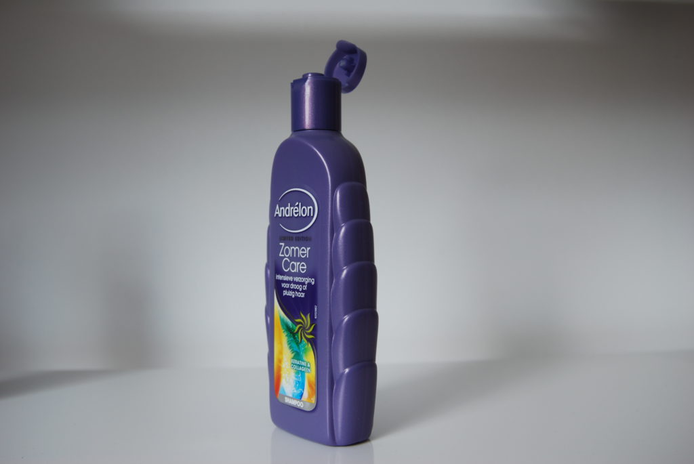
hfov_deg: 53.1
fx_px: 695
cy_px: 232
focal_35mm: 36
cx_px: 347
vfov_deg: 37.0
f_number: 4
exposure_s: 1/60
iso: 100
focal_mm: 24
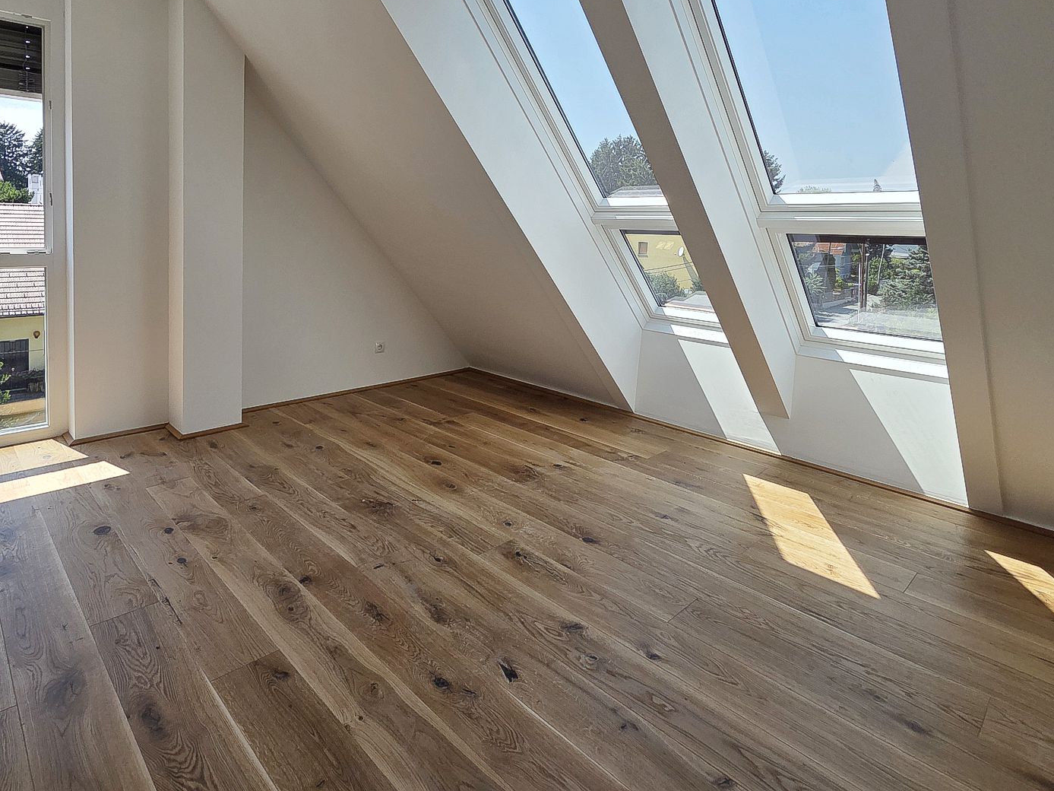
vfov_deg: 69.3
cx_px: 437
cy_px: 256
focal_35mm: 18
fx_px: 548
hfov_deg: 87.0
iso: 50
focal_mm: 2.2
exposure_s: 1/1061
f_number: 2.2
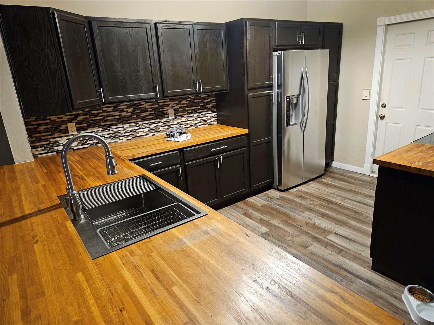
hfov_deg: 73.9
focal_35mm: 23
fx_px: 288
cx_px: 217
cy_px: 162
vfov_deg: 58.9
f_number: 1.8
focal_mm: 5.4
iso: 500
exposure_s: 1/24
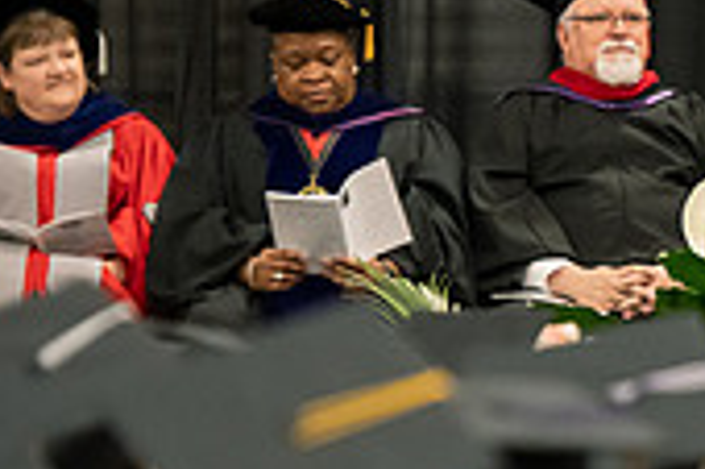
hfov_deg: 3.8
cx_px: 1066
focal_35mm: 546
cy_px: 297
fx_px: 10682
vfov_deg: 2.5
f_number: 3.5
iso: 3200
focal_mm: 160
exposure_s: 1/200
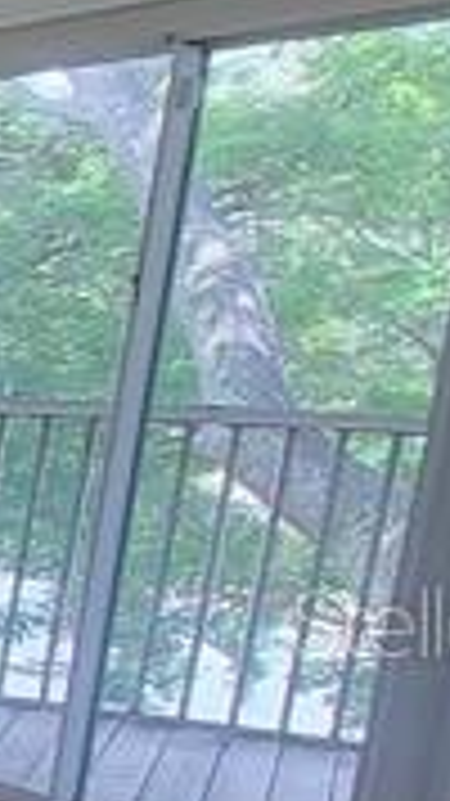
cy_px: 621
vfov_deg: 26.1
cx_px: -1552
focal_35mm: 80
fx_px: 1699
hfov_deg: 7.3
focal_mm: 2.2
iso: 200
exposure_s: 1/60
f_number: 2.2
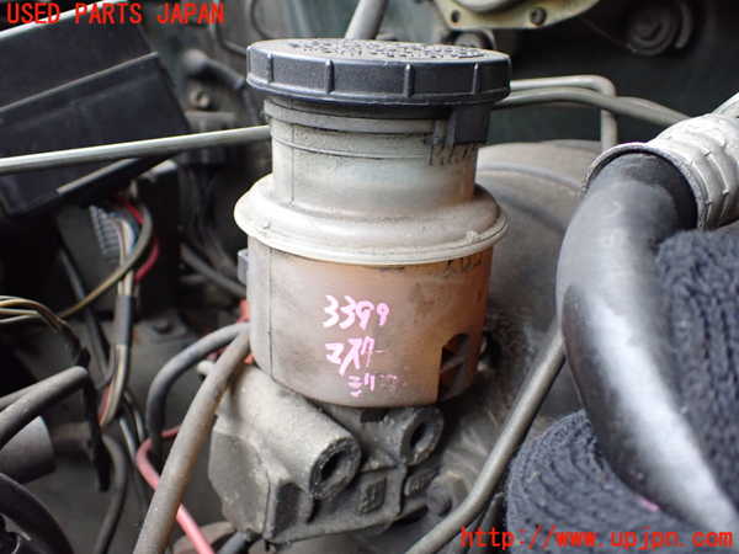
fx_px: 640
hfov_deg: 60.0
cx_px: 370
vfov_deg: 46.8
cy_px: 277
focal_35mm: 30
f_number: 2.3
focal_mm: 5.4
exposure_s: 1/100
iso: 800
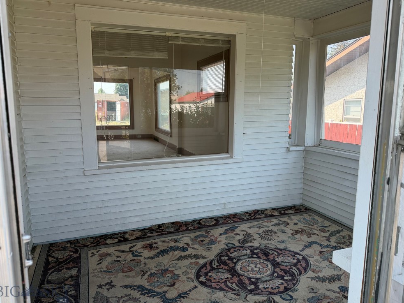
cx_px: 201
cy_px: 151
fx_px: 292
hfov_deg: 69.4
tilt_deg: -7.7
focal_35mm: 25
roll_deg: +0.6
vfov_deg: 54.9
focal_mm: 6.76
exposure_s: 1/858
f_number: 1.78
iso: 100
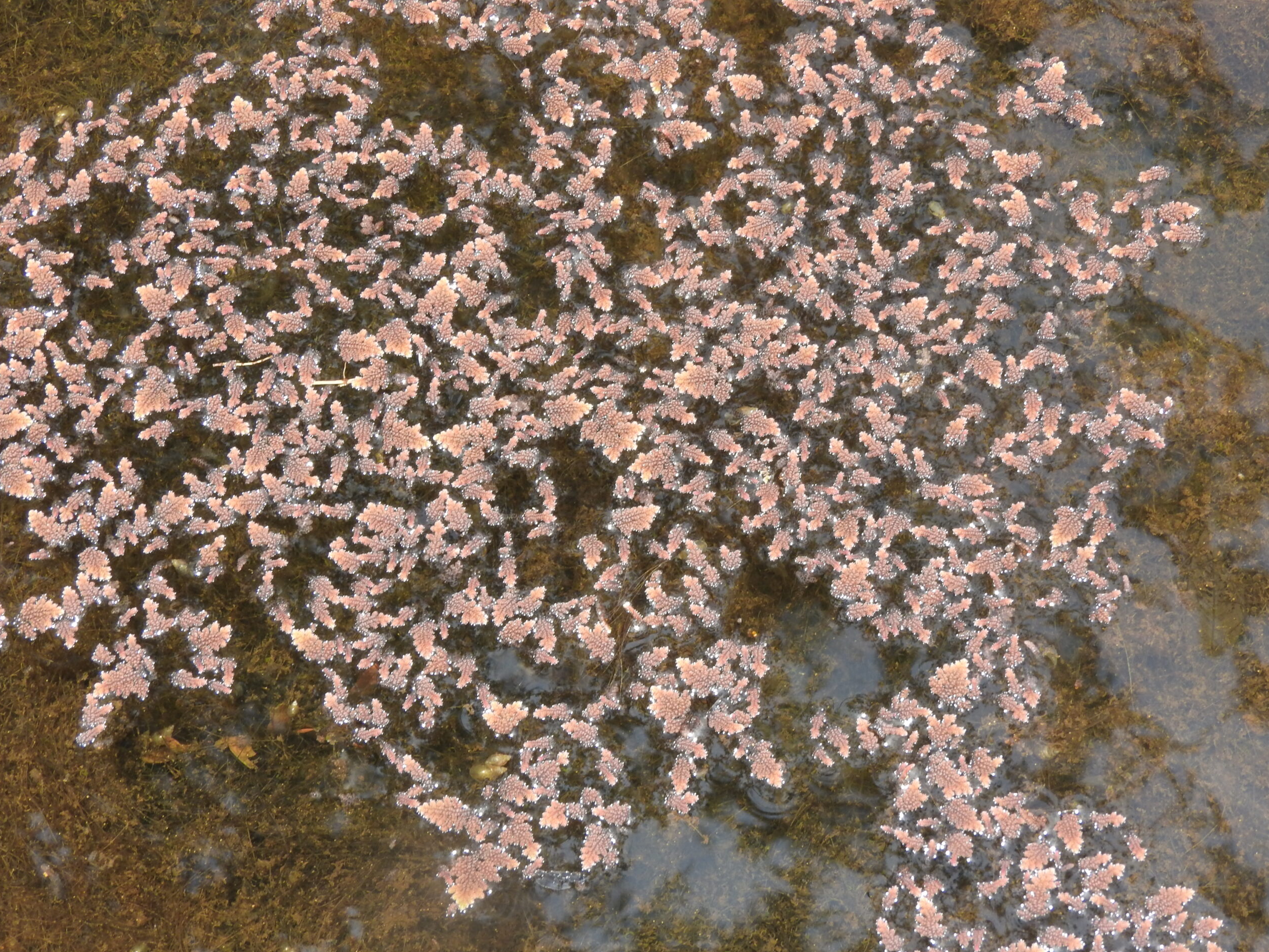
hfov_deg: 22.8
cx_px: 637
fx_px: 3153
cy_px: 473
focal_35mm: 86
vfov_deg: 17.2
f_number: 5
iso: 100
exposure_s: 1/80
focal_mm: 15.2
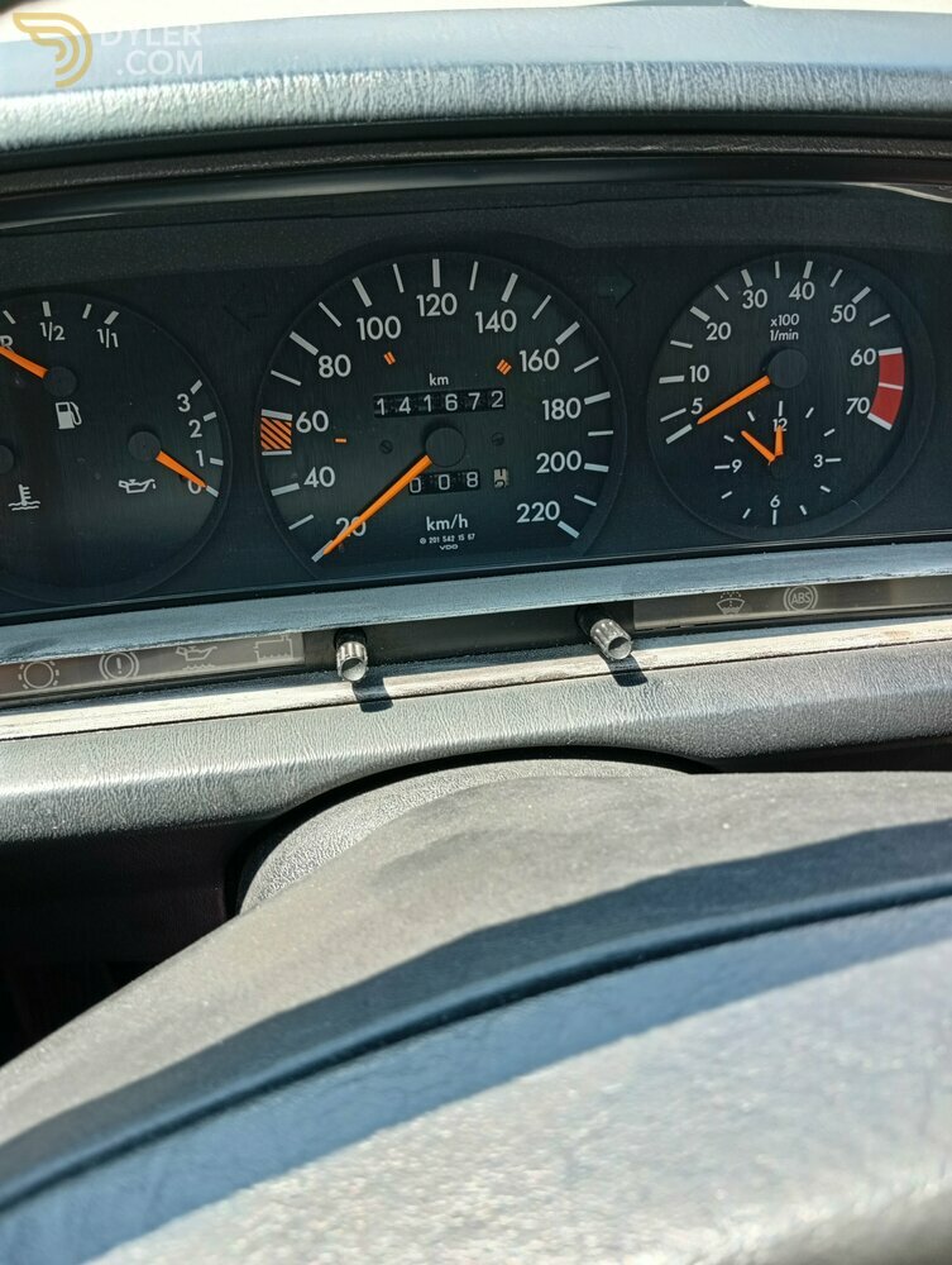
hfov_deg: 53.2
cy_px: 632
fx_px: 951
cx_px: 476
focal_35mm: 26
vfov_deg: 67.2
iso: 52
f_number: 1.8
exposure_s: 1/50
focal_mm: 3.96
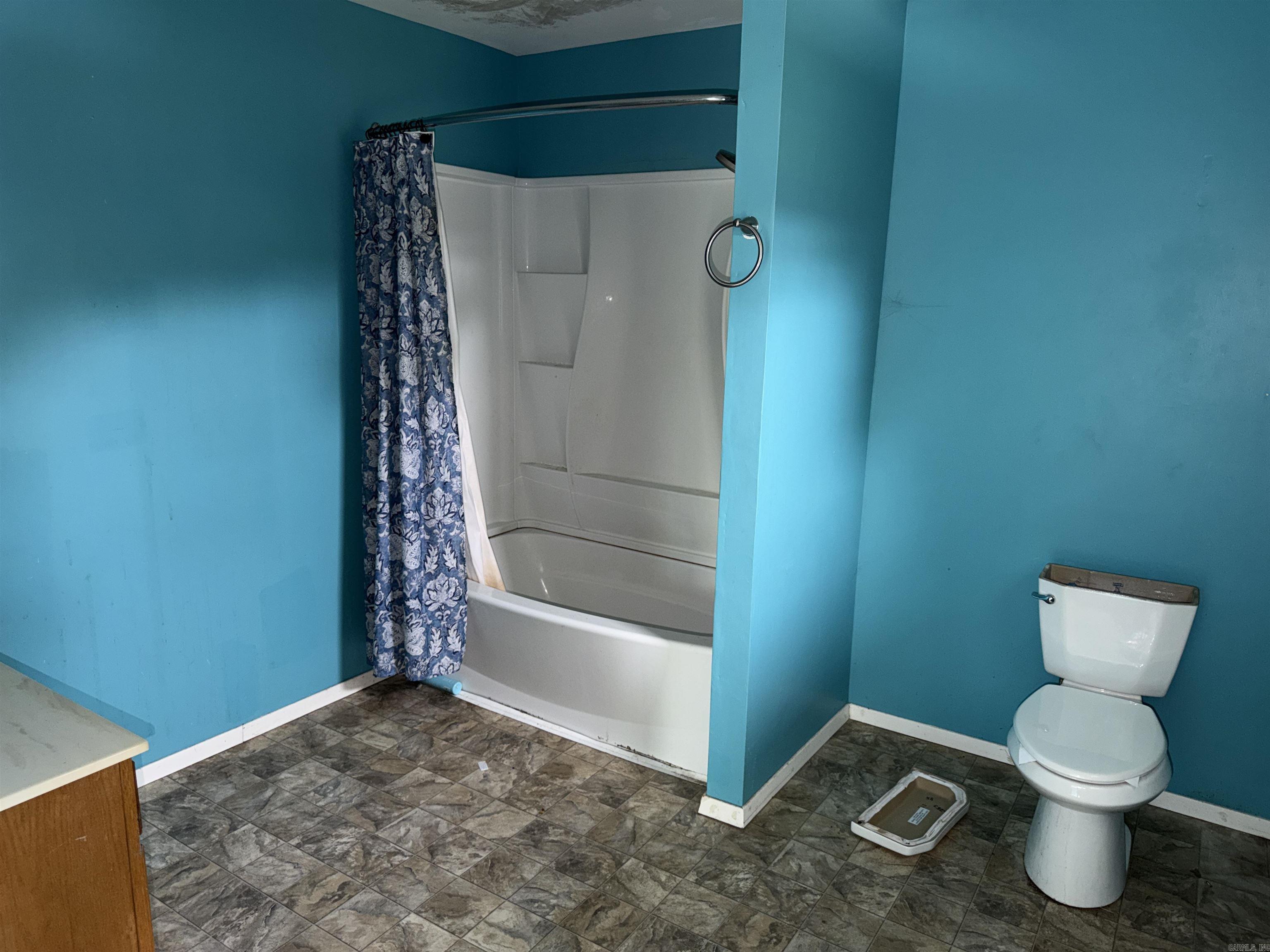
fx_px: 881
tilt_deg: -11.5
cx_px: 635
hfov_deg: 71.6
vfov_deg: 56.8
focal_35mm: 24
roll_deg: -1.4
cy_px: 476
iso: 80
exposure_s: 1/14
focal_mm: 6.76
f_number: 1.78
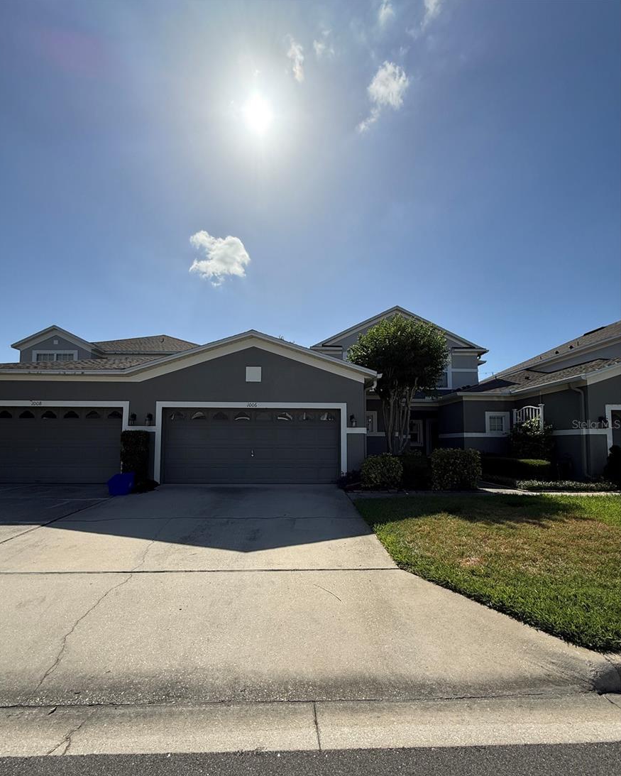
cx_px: 303
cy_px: 424
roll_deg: -0.5
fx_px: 344
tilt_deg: +4.0
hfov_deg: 84.0
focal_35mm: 15
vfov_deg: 96.5
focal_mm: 2.22
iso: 64
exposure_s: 1/3460
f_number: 2.2
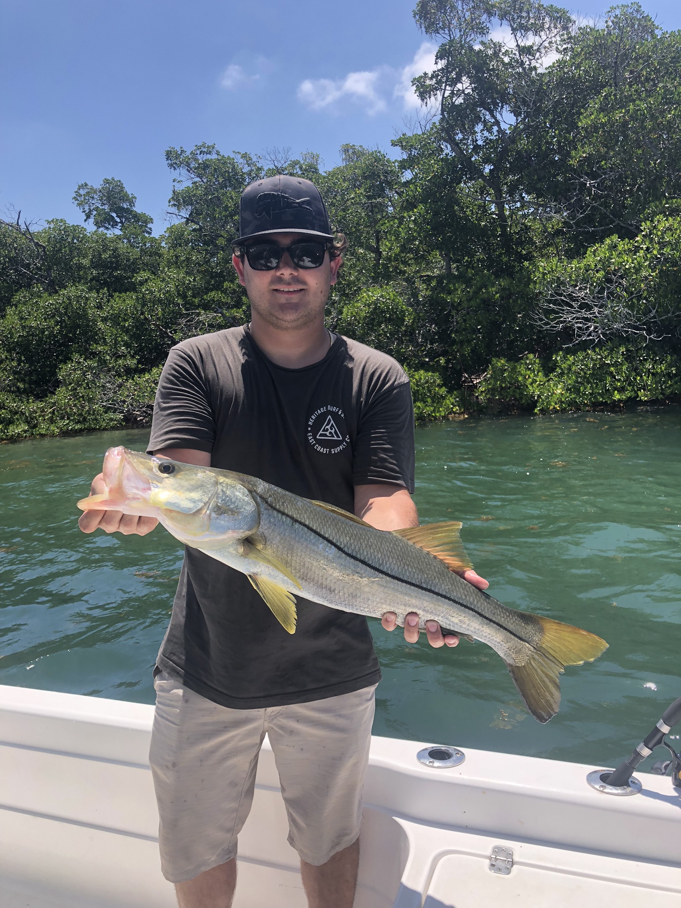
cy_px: 454
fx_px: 734
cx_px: 340
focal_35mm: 28
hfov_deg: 49.7
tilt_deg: -8.3
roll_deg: +6.6
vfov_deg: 63.4
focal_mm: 4
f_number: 1.8
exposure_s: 1/1215
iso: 20
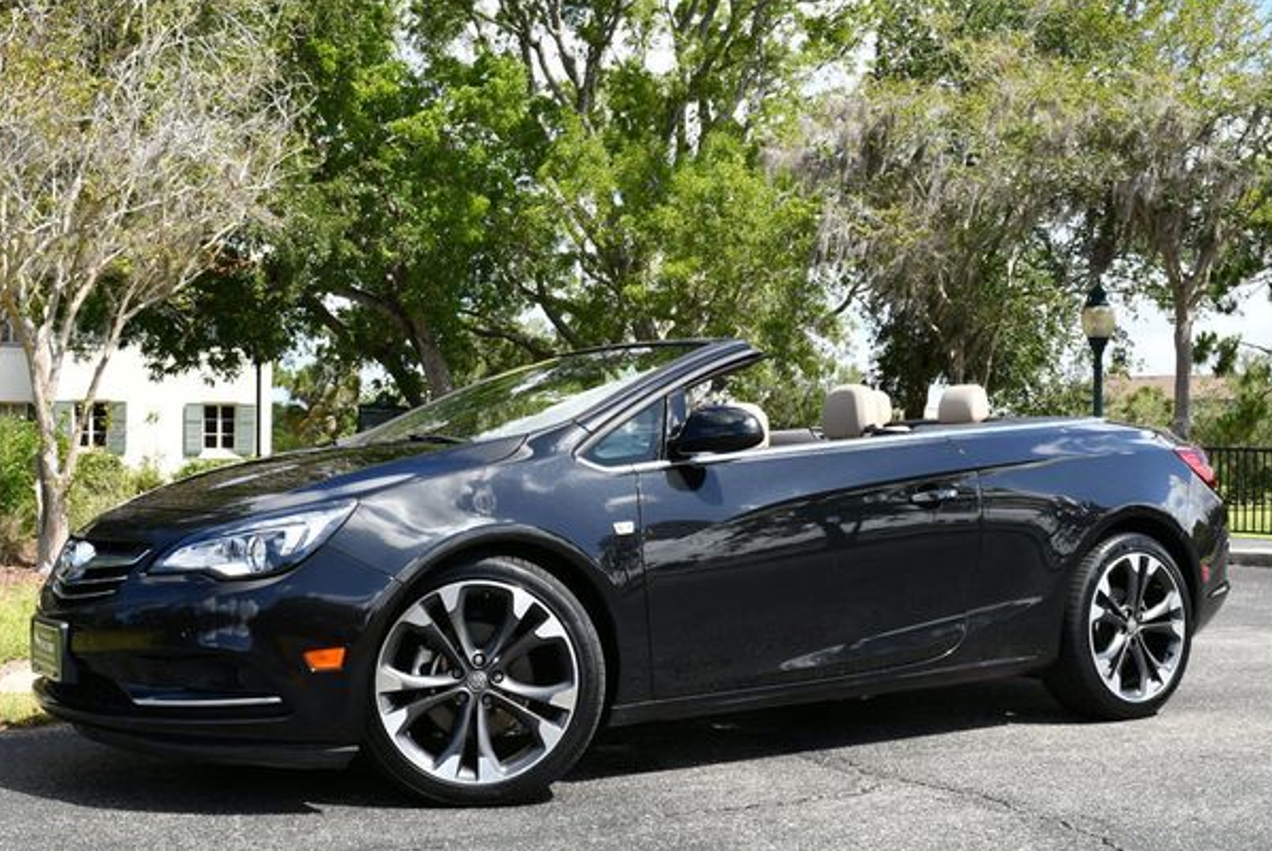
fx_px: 1663
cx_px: 622
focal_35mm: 47
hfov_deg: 41.9
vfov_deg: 28.7
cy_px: 433
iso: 180
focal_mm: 22
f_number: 8
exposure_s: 1/250
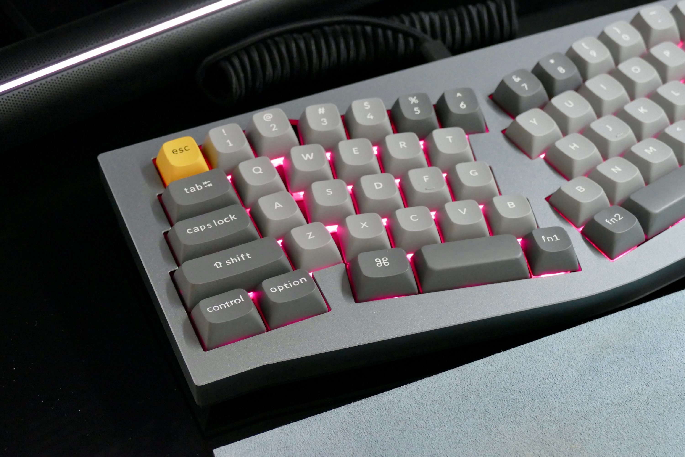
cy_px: 228
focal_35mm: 70
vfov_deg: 19.5
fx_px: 1332
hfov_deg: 28.8
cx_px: 342
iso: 1600
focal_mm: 25.64
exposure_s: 1/30
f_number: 4
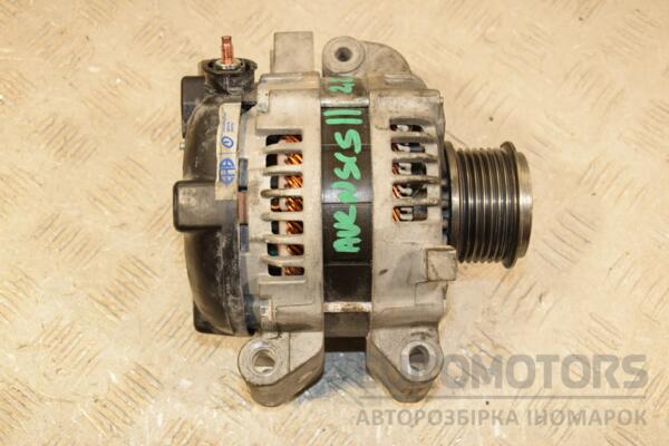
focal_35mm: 51
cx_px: 334
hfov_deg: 38.9
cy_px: 223
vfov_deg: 26.5
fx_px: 948
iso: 800
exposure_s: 1/200
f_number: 6.3
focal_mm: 34
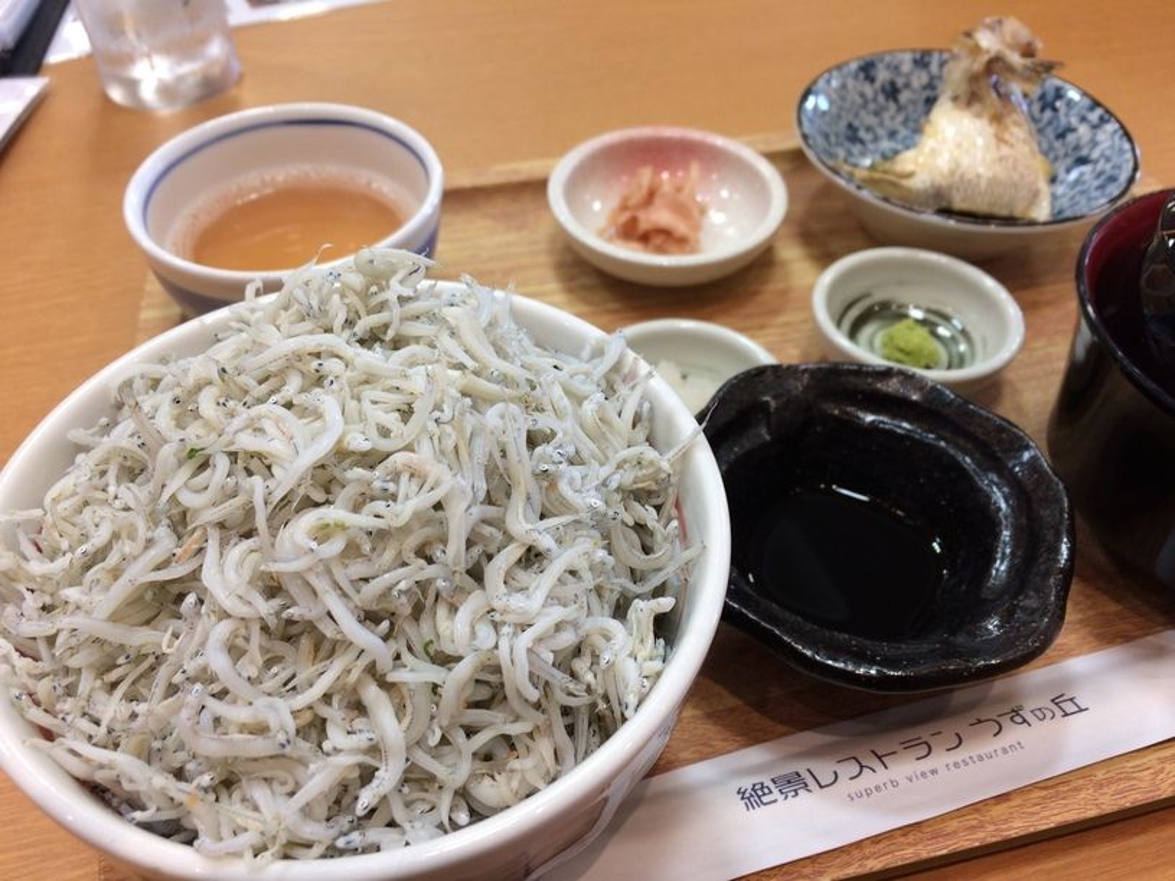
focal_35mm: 29
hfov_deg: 61.7
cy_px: 440
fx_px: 984
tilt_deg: -44.4
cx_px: 588
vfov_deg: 48.2
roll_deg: -0.8
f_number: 2.2
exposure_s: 1/30
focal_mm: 4.15
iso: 40
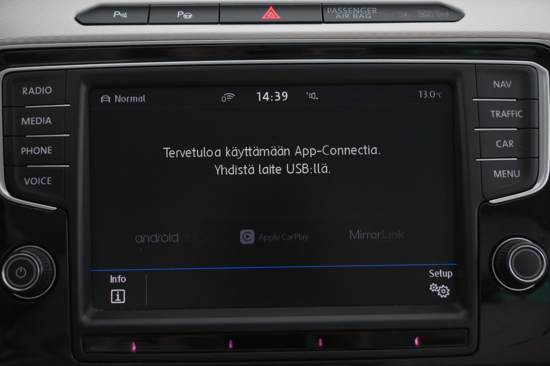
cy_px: 183
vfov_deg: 30.8
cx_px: 275
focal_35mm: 44
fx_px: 665
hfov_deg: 45.0
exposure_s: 1/50
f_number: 4.8
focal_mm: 29
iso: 3600
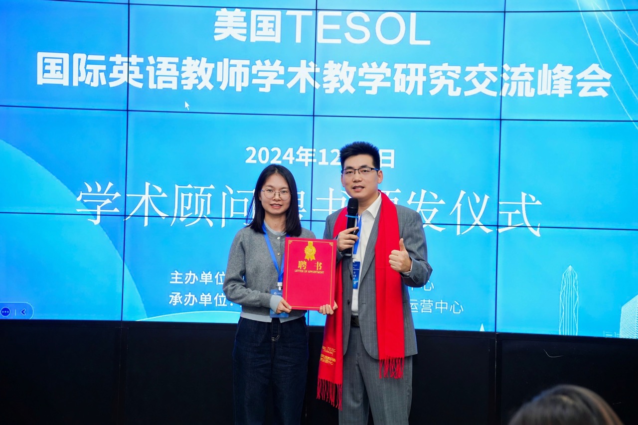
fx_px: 975
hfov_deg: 36.3
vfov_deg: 24.6
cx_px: 319
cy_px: 212
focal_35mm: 55
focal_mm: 55
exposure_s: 1/161
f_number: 4
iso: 800
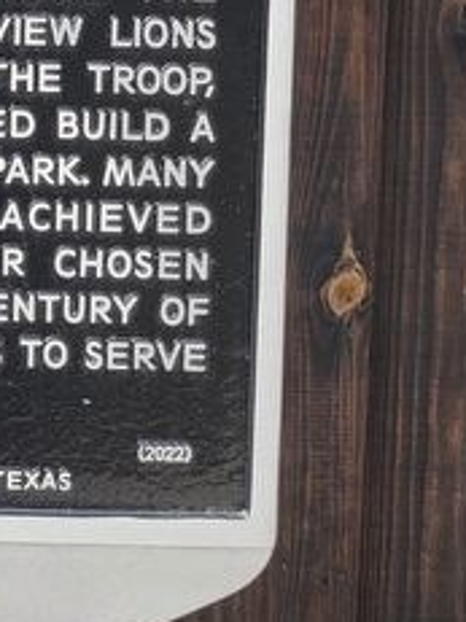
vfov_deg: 19.7
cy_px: -226
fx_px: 1617
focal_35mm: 90
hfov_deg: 15.4
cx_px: -175
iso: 40
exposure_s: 1/690
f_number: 1.8
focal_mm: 5.4
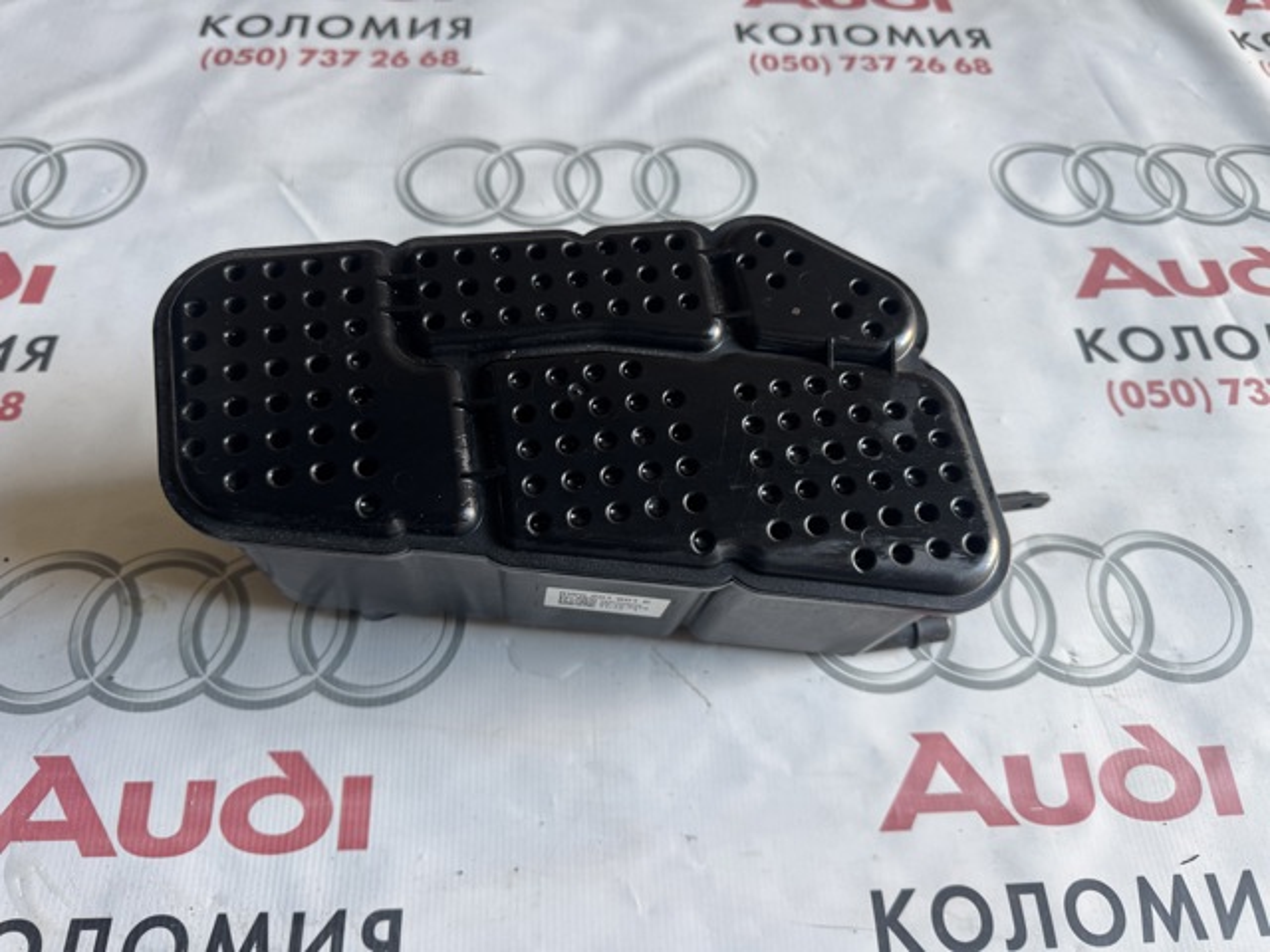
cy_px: 476
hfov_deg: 71.6
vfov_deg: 56.8
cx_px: 635
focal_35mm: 24
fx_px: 881
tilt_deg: -60.1
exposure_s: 1/121
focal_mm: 6.76
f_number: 1.78
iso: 125
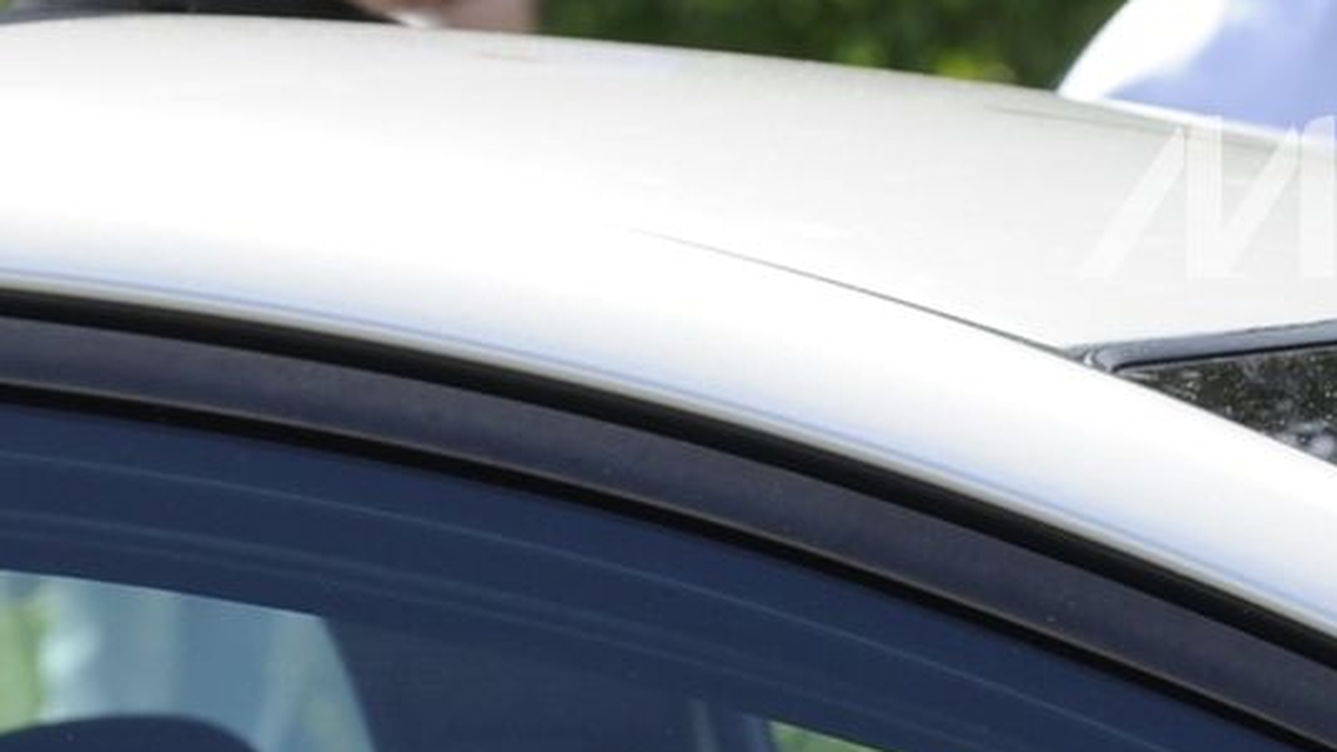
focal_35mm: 319
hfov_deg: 6.7
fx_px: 11311
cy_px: 1925
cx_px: 2125
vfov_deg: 3.7
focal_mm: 50
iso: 250
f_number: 5.6
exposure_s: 1/640
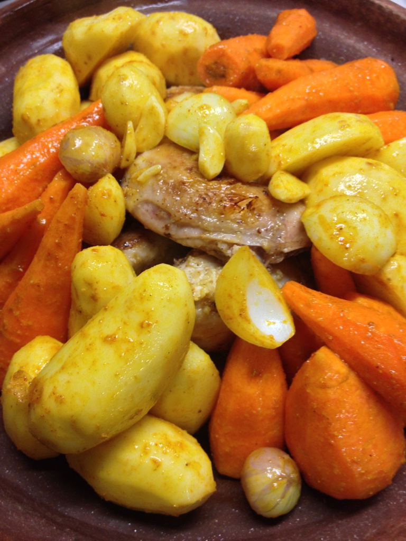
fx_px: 547
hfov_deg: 40.7
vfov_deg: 52.6
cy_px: 270
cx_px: 203
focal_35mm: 35
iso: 80
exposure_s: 1/20
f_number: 2.4
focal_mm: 4.28
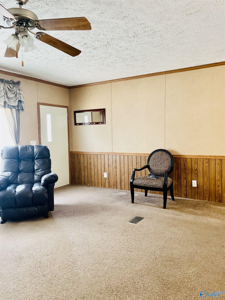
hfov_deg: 53.1
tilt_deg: -4.4
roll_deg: +0.9
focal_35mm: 26
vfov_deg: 67.3
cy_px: 150
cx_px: 112
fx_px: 225
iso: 250
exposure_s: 1/60
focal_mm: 4.2
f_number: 1.6
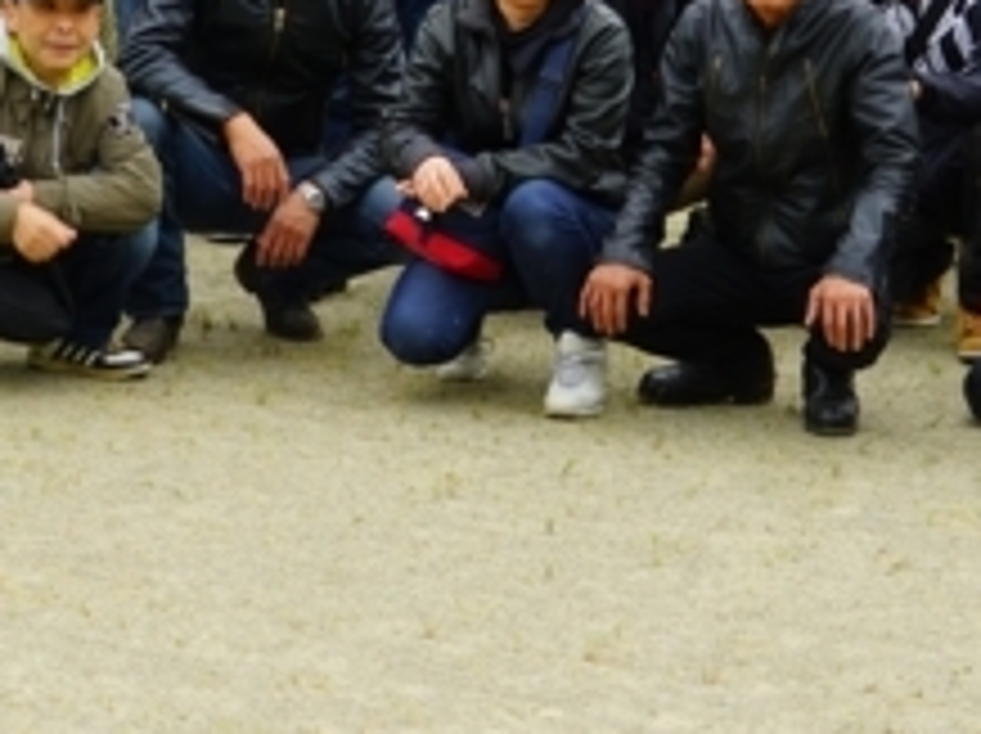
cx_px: 351
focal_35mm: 159
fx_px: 4501
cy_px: -446
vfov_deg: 9.0
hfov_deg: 12.4
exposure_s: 1/90
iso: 100
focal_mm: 45
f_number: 8
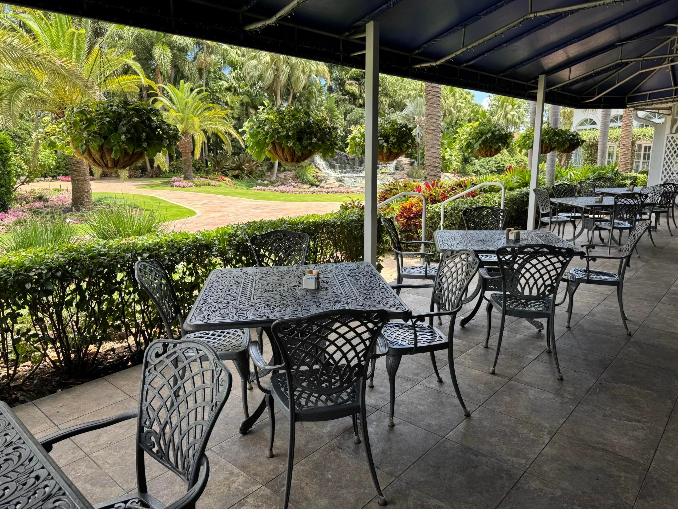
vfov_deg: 56.8
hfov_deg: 71.6
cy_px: 254
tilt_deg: -12.4
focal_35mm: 24
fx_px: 470
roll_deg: +0.0
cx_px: 339
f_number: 1.78
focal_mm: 6.76
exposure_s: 1/671
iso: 80
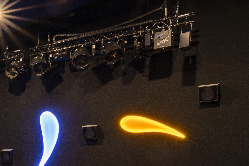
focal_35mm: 56
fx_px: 387
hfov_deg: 25.6
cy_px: 172
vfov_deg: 23.1
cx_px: -134
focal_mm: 16
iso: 100
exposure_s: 15
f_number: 14
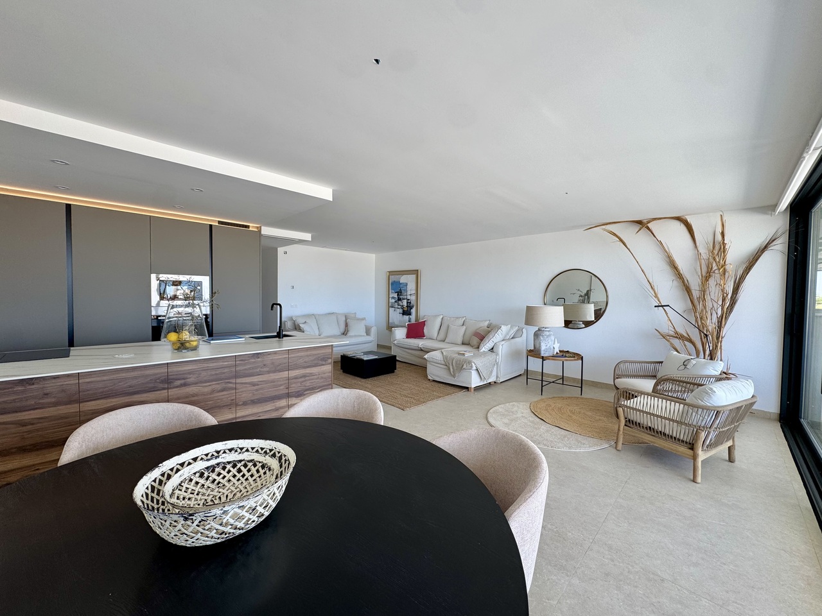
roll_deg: -0.6
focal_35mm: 14
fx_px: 332
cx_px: 411
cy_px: 308
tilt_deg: -1.9
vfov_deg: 85.7
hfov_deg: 102.1
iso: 40
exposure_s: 1/100
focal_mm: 2.22
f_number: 2.2
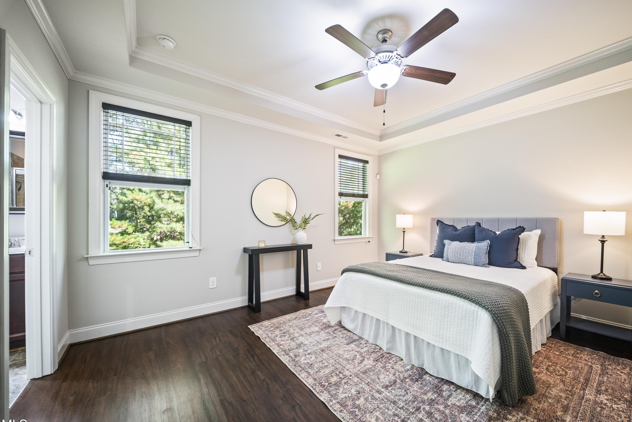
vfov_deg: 85.4
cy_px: 217
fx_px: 228
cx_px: 333
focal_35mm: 13
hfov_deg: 108.2
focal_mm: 12
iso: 1000
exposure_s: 1/15
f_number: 3.5
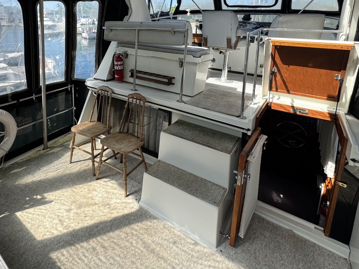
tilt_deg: -9.2
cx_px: 132
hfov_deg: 72.6
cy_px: 63
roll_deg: -1.7
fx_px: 238
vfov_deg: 55.6
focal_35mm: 23
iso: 40
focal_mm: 2.22
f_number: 2.2
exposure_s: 1/713
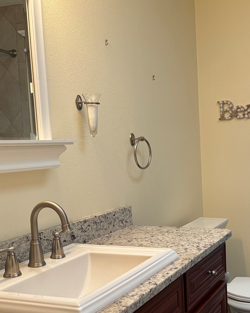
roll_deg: +1.9
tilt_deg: -9.4
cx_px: 215
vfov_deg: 39.9
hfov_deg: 31.5
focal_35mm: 46
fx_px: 426
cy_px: 205
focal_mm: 5.96
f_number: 1.6
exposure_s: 1/120
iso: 125
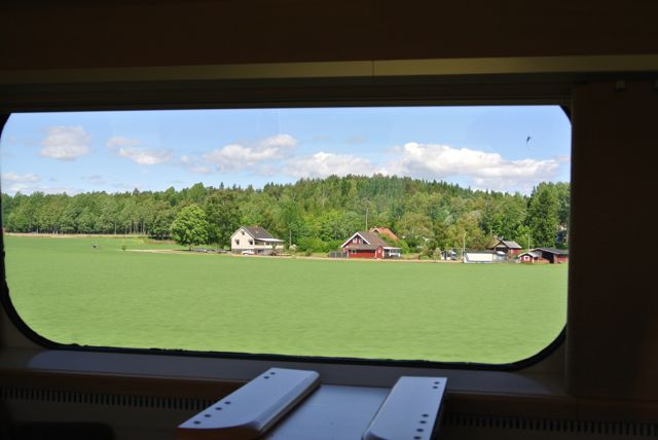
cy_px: 220
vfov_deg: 29.9
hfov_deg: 43.6
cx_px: 329
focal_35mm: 45
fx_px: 823
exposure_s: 1/200
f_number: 4.5
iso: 100
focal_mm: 16.9
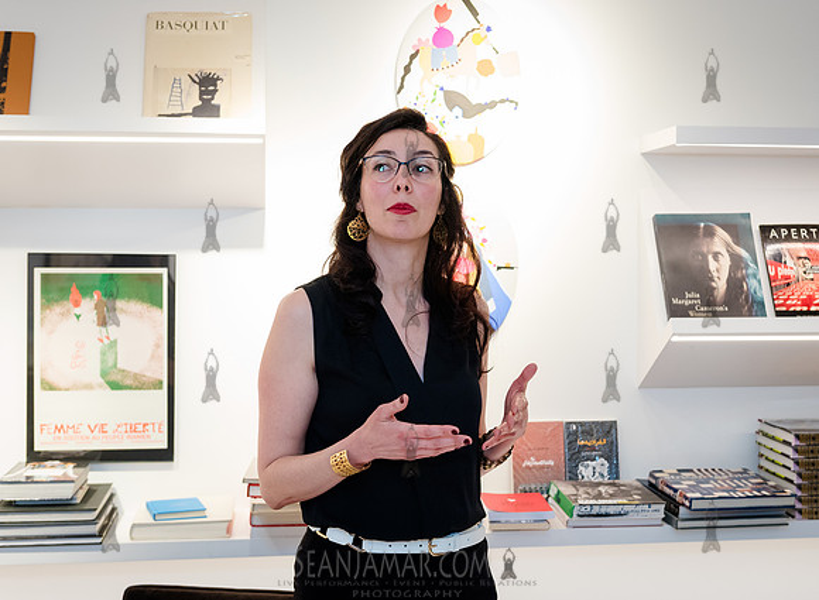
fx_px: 1325
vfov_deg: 25.5
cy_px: 277
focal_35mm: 56
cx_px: 484
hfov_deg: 34.3
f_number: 4
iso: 1600
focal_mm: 48
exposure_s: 1/160
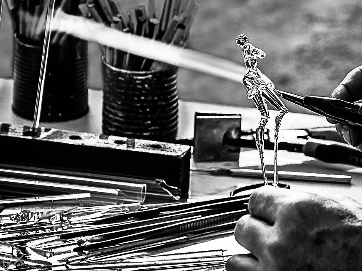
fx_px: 2947
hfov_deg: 7.0
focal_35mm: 282
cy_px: 96
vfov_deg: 5.3
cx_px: 257
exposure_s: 1/500
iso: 220
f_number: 8
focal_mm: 105
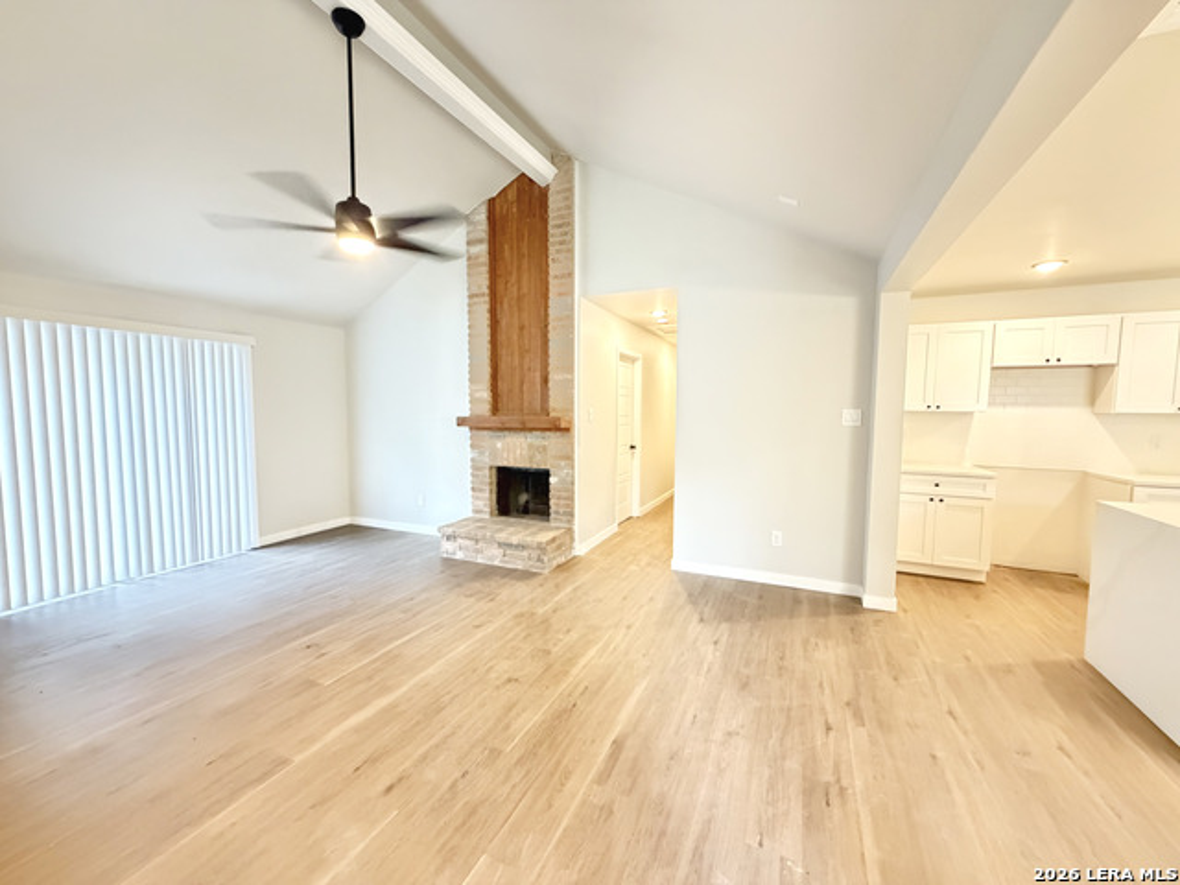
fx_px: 477
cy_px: 442
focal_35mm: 14
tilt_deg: -3.7
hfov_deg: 102.1
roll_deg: +0.2
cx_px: 590
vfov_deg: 85.7
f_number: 2.2
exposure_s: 1/40
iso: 1250
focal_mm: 2.22
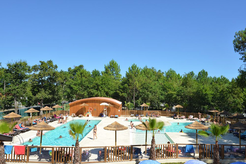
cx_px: 123
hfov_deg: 58.7
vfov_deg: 41.1
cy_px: 82
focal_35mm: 32
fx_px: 219
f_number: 16
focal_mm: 32
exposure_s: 1/100
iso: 200
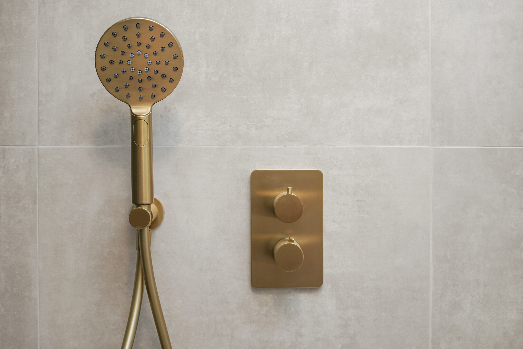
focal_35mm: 35
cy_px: 174
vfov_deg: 37.9
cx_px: 262
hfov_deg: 54.4
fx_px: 508
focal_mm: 35
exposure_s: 1/40
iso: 200
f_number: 4
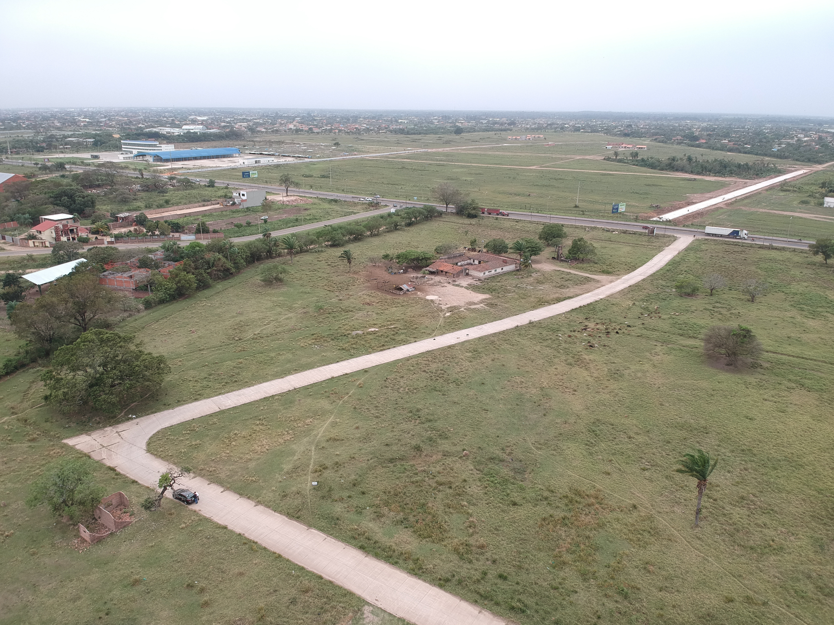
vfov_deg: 54.9
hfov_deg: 69.4
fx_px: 602
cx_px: 417
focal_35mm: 25
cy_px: 312
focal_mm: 4.49
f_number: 2.6
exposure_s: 1/320
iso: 100
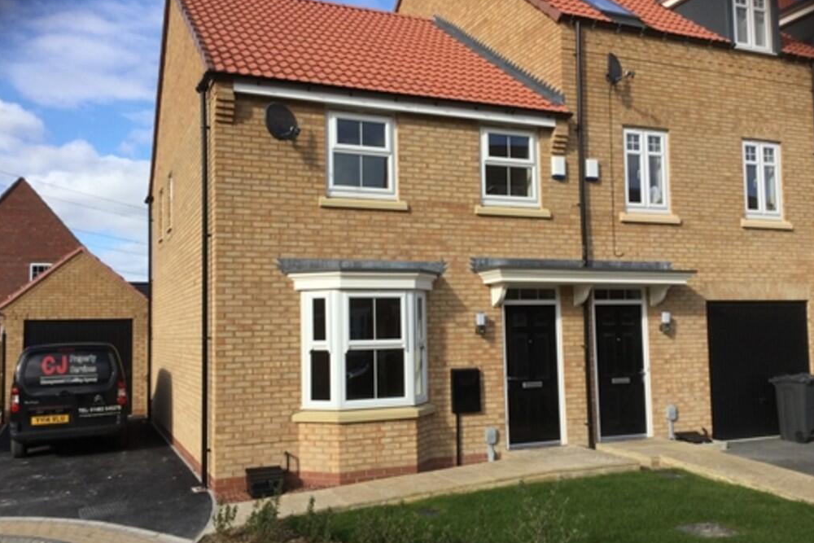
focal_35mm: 33
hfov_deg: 57.2
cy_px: 281
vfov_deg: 40.0
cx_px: 400
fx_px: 746
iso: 25
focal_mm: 3.3
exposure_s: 1/994
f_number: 2.4
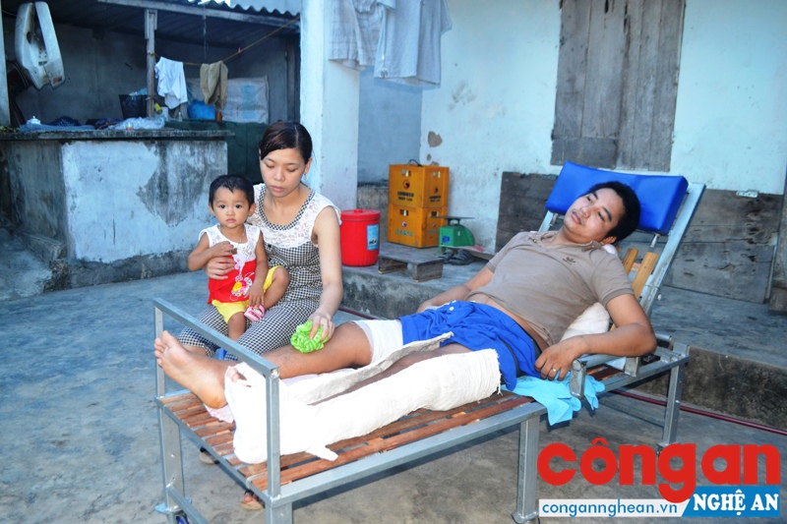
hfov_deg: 61.9
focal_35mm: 30
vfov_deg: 43.6
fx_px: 656
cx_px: 394
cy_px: 262
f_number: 3.8
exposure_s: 1/60
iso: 1250
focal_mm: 20
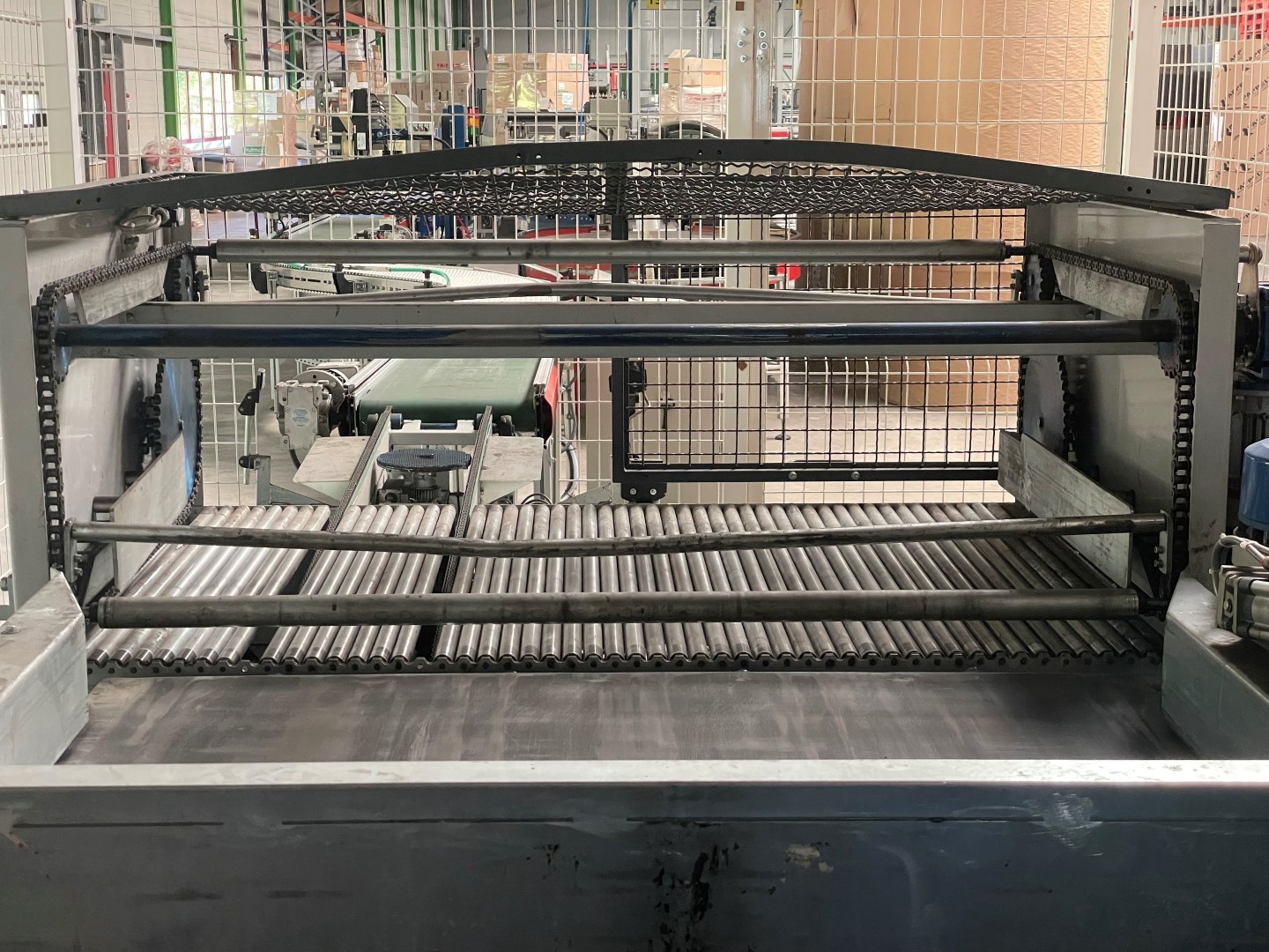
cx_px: 634
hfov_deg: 36.8
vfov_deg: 28.0
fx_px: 1906
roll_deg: +0.7
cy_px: 476
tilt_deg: -9.1
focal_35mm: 52
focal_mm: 6
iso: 250
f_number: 2
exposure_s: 1/60
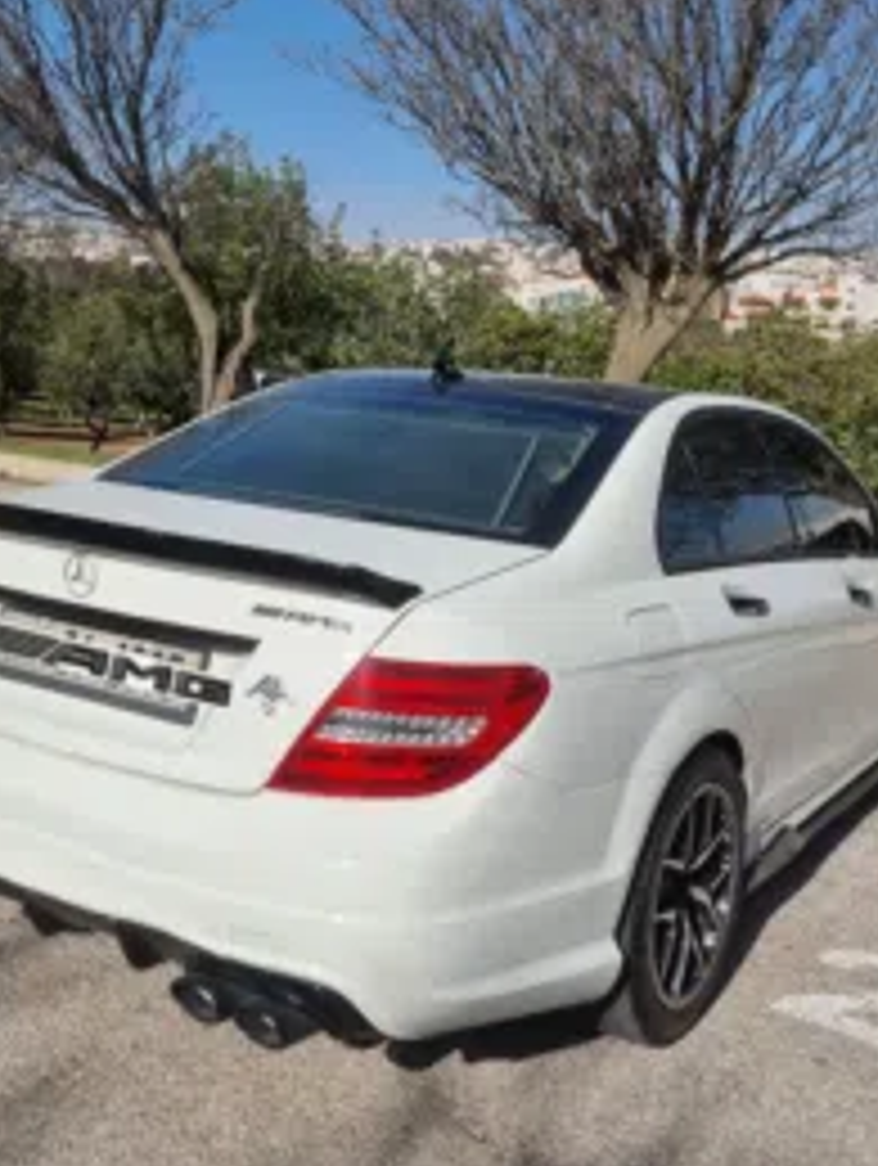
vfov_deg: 49.9
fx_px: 1248
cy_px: 491
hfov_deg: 38.6
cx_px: 513
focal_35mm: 37
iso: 50
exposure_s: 1/2500
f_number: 1.8
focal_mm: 6.7
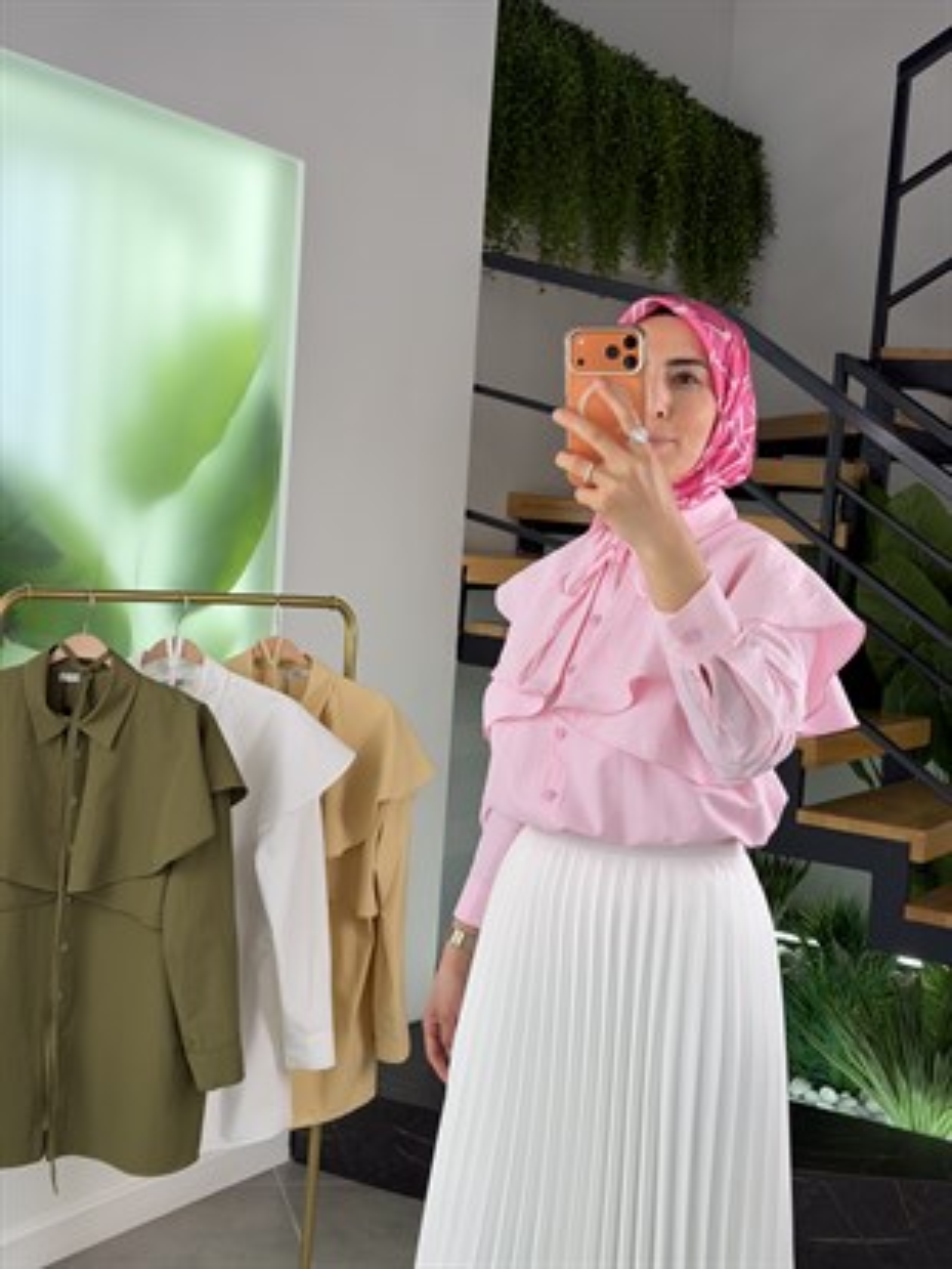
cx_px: 476
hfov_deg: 30.3
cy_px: 634
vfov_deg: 39.6
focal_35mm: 48
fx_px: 1759
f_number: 1.78
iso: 64
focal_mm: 6.76
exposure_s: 1/182
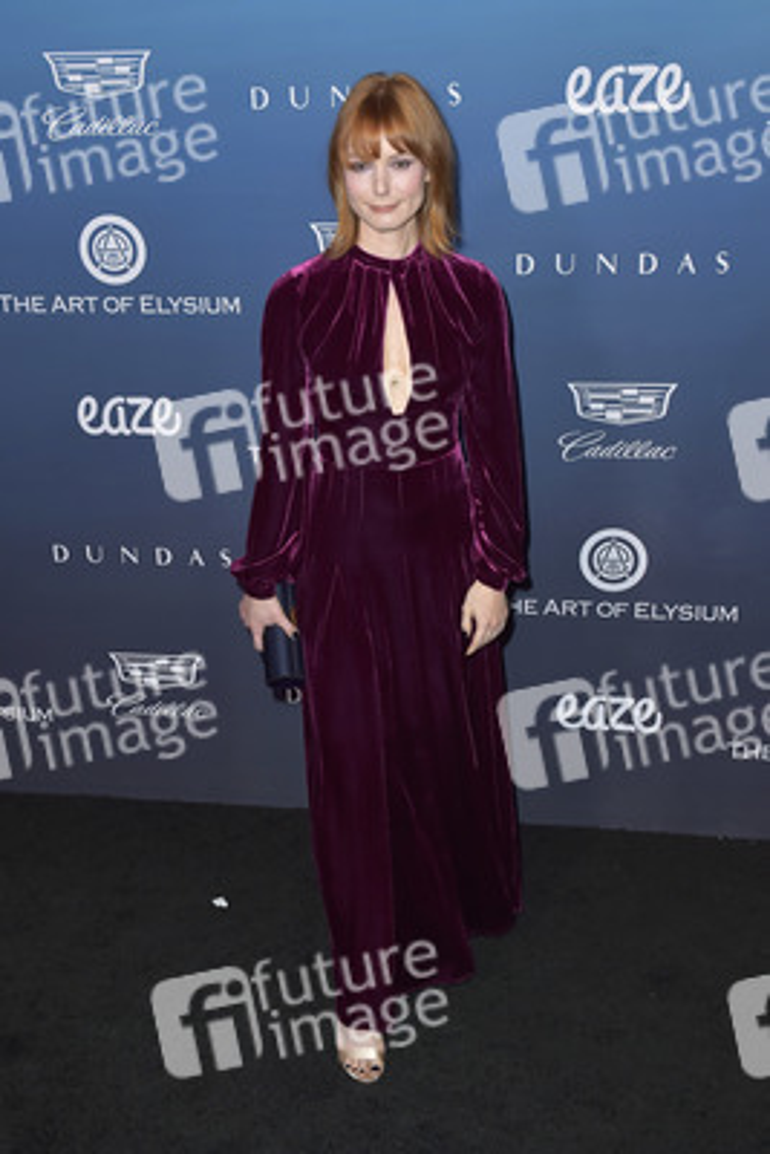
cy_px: 577
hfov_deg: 35.1
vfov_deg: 50.7
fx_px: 1218
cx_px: 385
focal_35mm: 38
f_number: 5.6
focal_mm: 38
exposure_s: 1/250
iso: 320
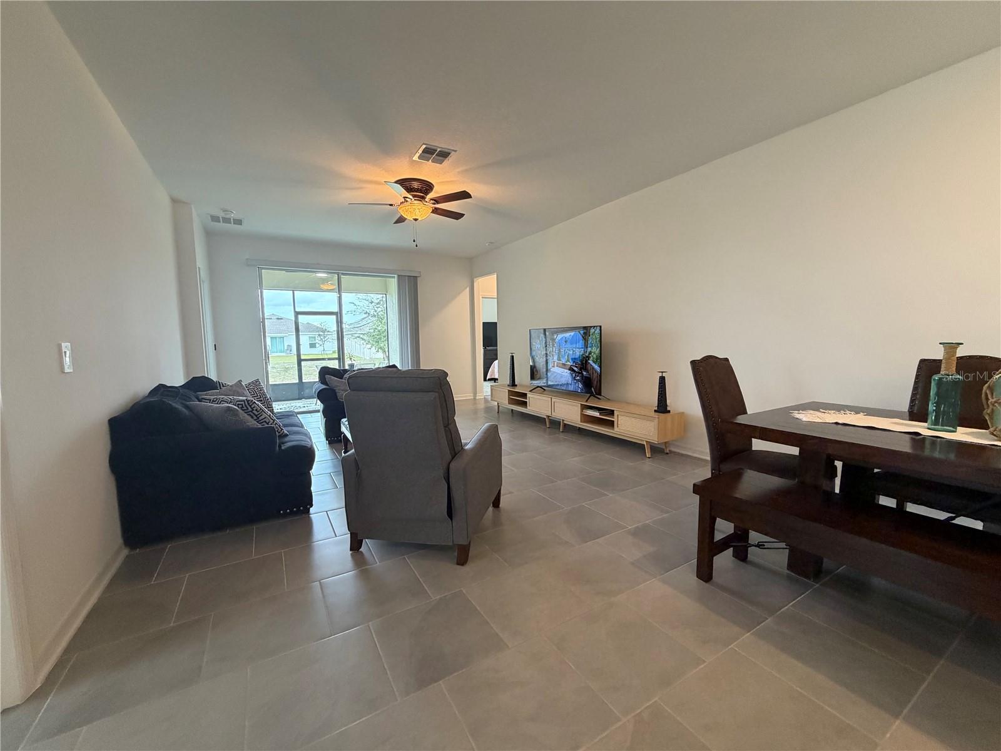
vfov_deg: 85.7
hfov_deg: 102.1
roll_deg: +1.6
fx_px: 405
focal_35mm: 14
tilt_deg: -5.4
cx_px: 500
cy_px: 376
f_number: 2.2
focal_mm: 2.22
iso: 320
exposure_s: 1/60
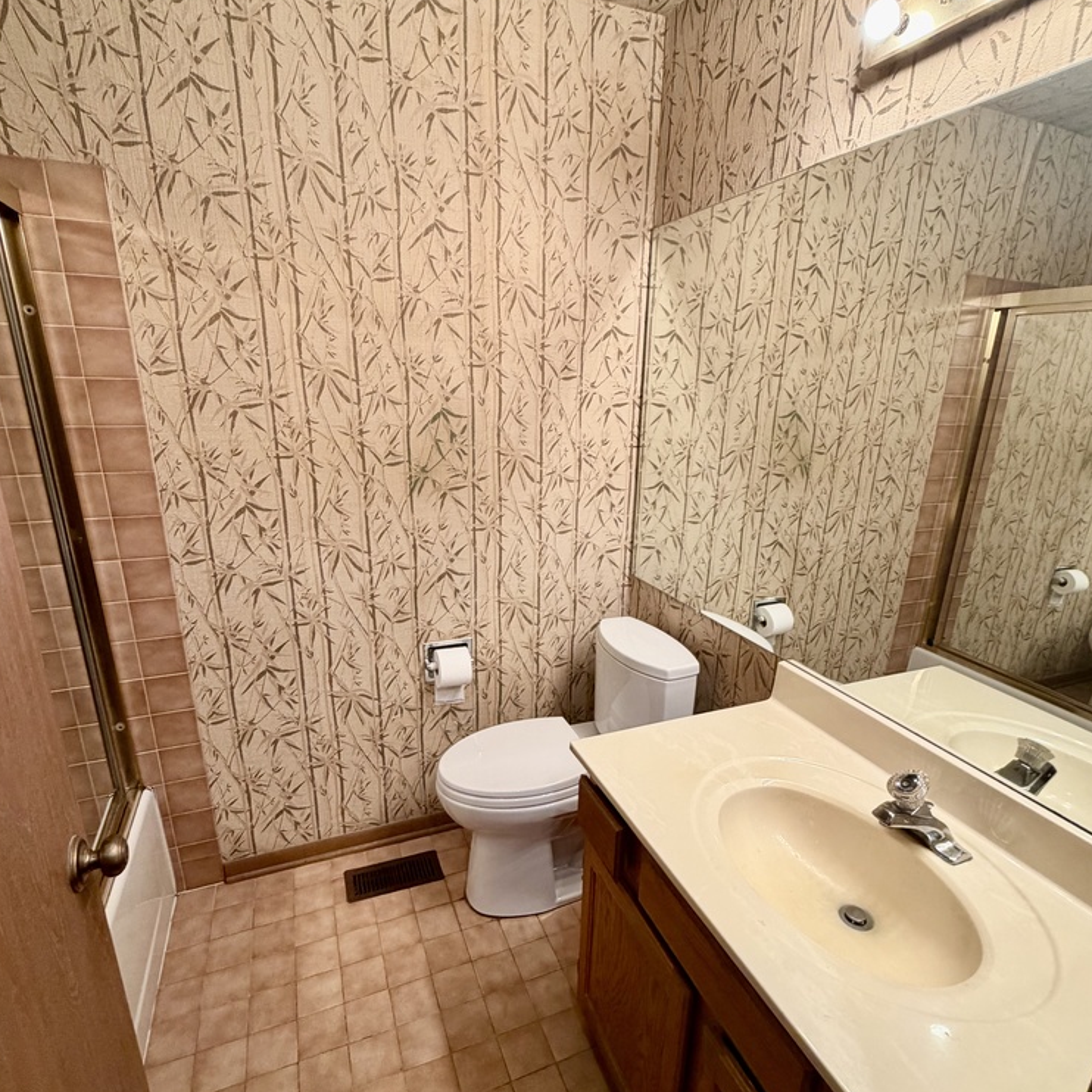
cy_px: 584
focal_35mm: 18
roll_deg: -0.5
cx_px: 550
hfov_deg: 80.7
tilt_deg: -16.8
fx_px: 642
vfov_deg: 80.6
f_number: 2.2
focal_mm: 2.22
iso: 200
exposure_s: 1/60
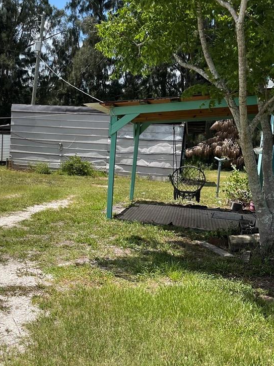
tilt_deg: -6.3
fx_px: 454
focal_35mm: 43
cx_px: 52
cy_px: 196
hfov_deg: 32.6
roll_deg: -3.3
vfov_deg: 43.8
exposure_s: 1/3413
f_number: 1.6
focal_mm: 5.1
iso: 50
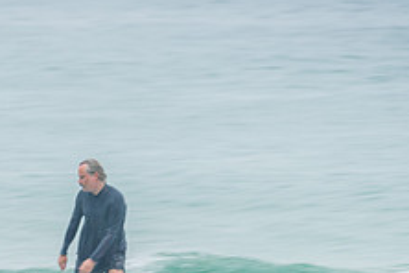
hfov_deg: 1.6
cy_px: 287
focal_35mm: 1309
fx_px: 14871
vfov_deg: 1.1
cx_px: 87
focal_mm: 500
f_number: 7.1
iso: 64
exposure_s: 1/25
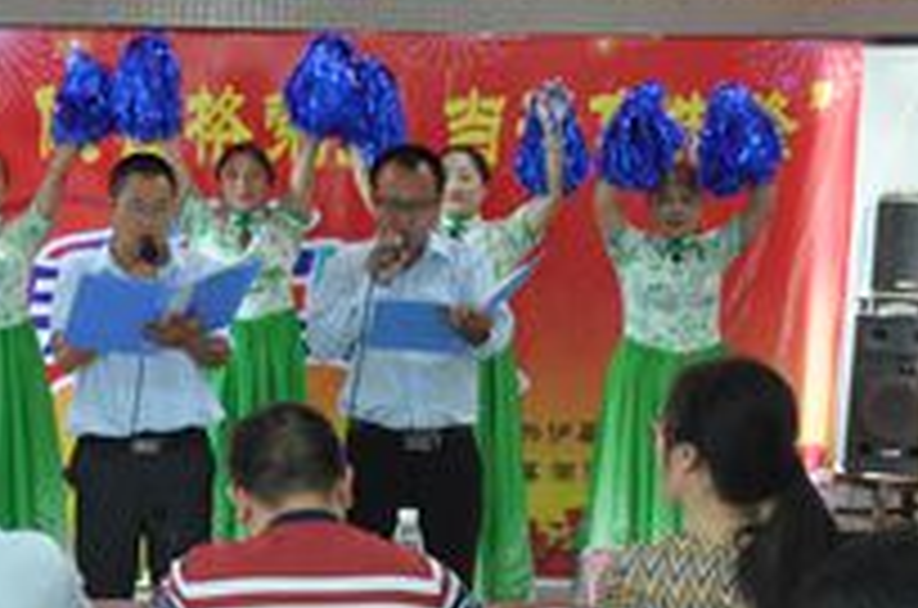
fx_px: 2061
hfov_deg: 24.4
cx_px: 81
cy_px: 428
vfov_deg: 16.7
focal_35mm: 81
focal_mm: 22
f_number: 3.8
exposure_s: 1/30
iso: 1250
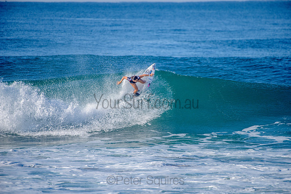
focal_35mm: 500
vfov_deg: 2.8
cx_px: 146
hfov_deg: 4.1
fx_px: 4042
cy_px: 97
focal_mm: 500
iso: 180
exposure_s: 1/1600
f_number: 5.6
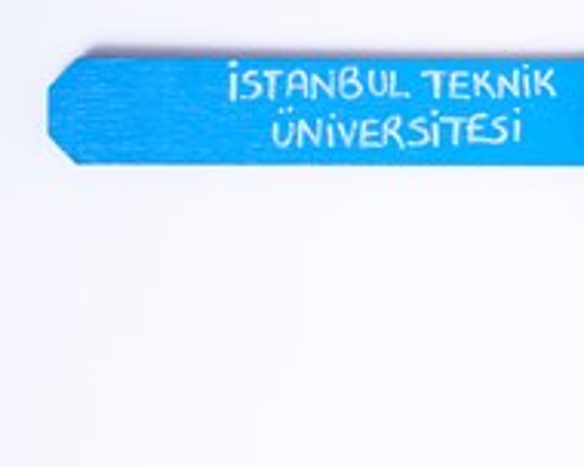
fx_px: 2333
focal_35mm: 135
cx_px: 489
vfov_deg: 11.4
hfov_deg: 14.2
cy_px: 101
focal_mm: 70
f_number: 16
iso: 125
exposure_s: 1/125
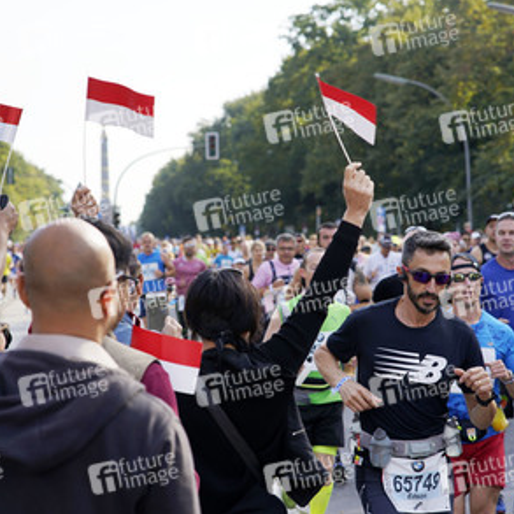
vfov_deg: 15.7
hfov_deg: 15.7
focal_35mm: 111
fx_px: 1865
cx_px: 262
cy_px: 254
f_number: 5.6
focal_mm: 85
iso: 100
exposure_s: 1/320
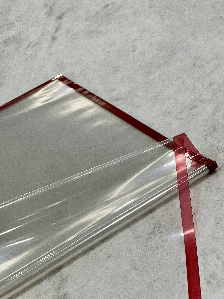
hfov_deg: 19.1
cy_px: 150
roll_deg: +19.7
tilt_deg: -29.2
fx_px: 664
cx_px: 112
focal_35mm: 77
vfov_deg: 25.3
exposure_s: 1/100
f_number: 2.8
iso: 125
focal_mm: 9
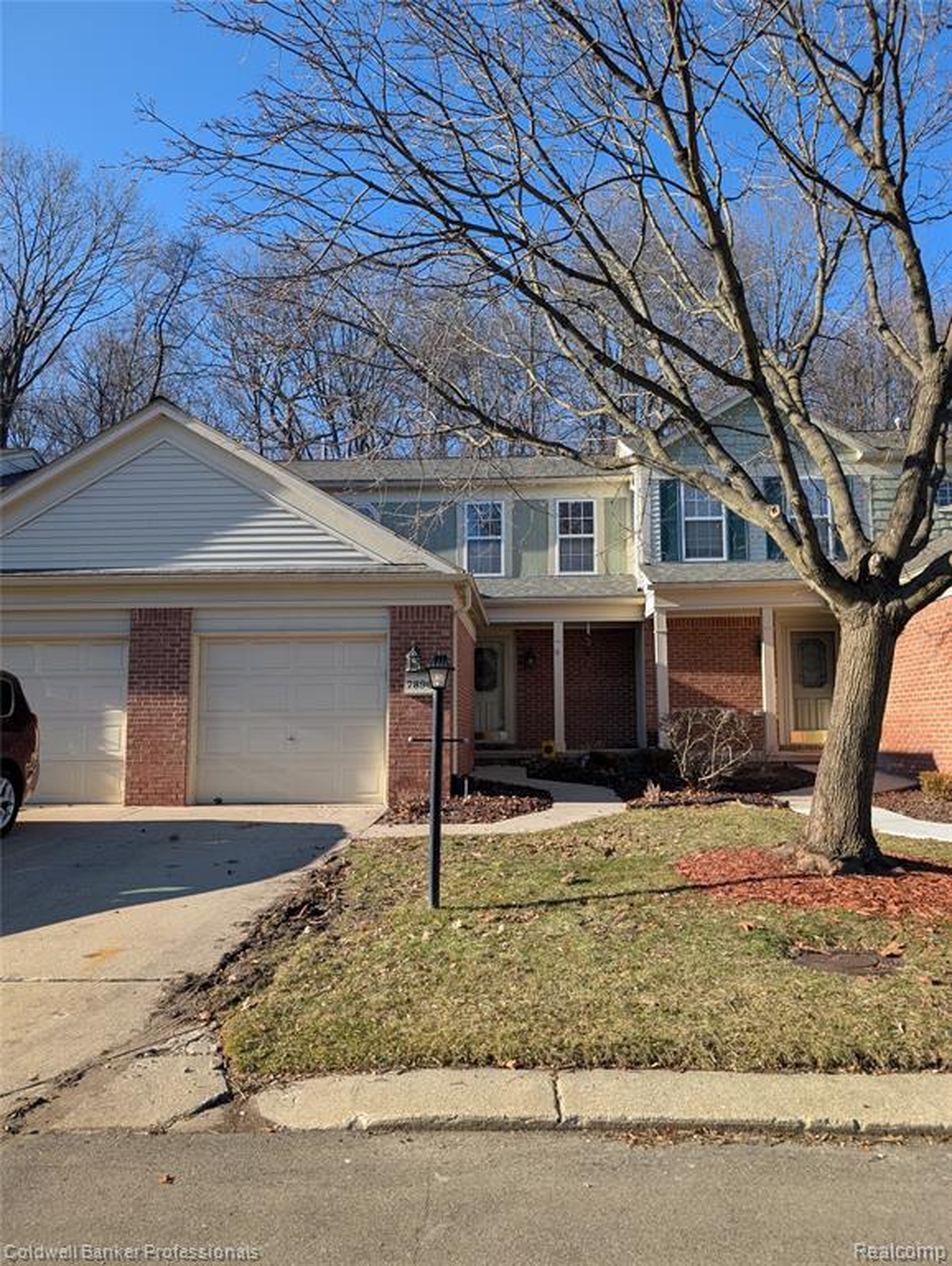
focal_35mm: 24
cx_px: 476
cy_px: 633
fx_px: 878
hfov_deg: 56.9
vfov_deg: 71.5
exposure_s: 1/625
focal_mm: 6.9
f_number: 1.68
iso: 18
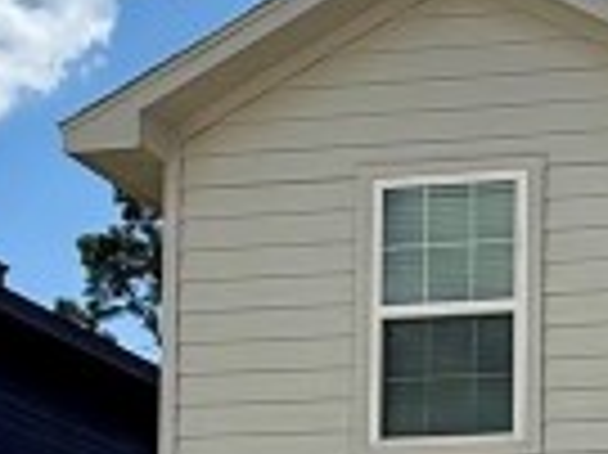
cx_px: 1162
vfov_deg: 12.3
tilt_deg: +1.9
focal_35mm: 106
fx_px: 1860
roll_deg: +0.0
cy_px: 917
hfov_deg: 15.4
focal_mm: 2.22
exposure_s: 1/2611
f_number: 2.2
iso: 50
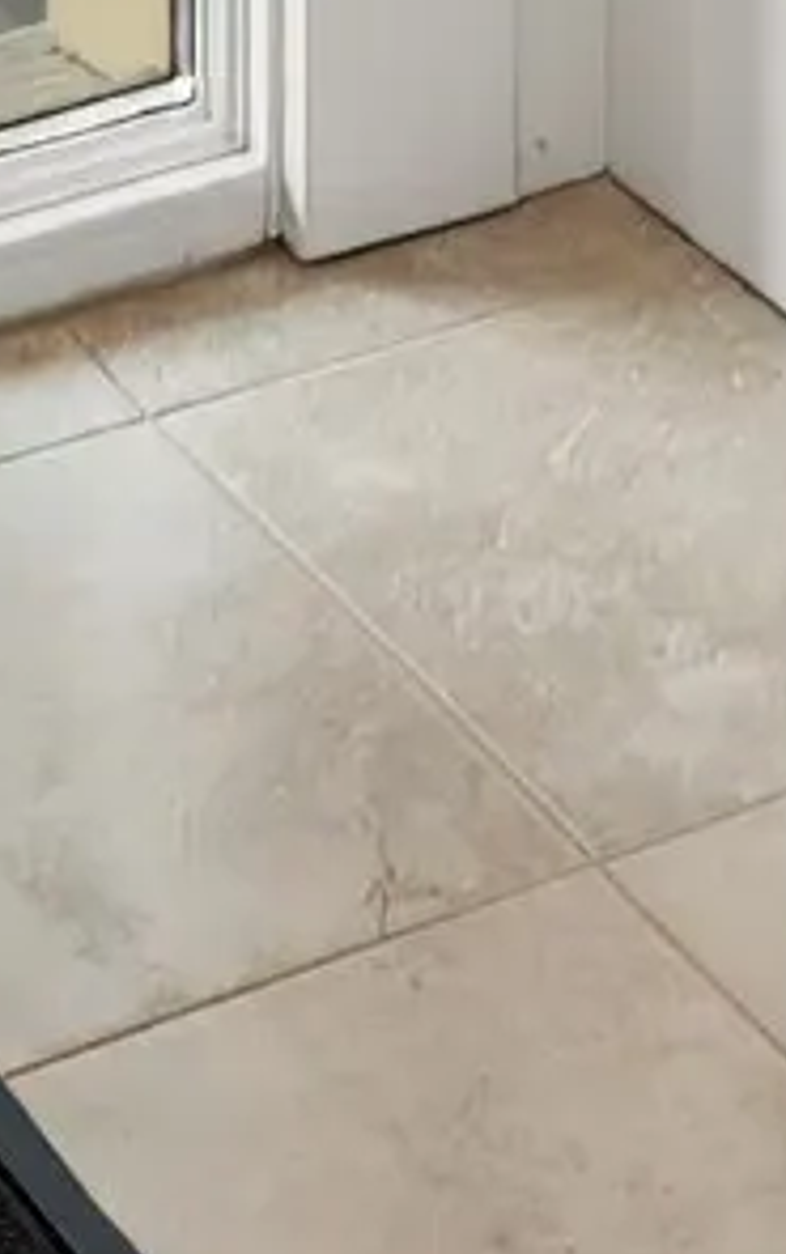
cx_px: 782
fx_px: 5436
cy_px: -2457
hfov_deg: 8.2
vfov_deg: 10.0
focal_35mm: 159
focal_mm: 10
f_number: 7.1
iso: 320
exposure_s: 1/15
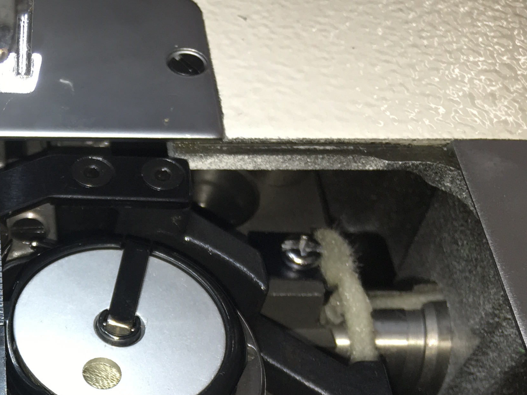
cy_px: 401
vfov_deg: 20.0
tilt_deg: -55.2
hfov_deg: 24.8
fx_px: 1081
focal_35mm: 71
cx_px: -99
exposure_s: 1/60
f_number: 2.2
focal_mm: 4.15
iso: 32
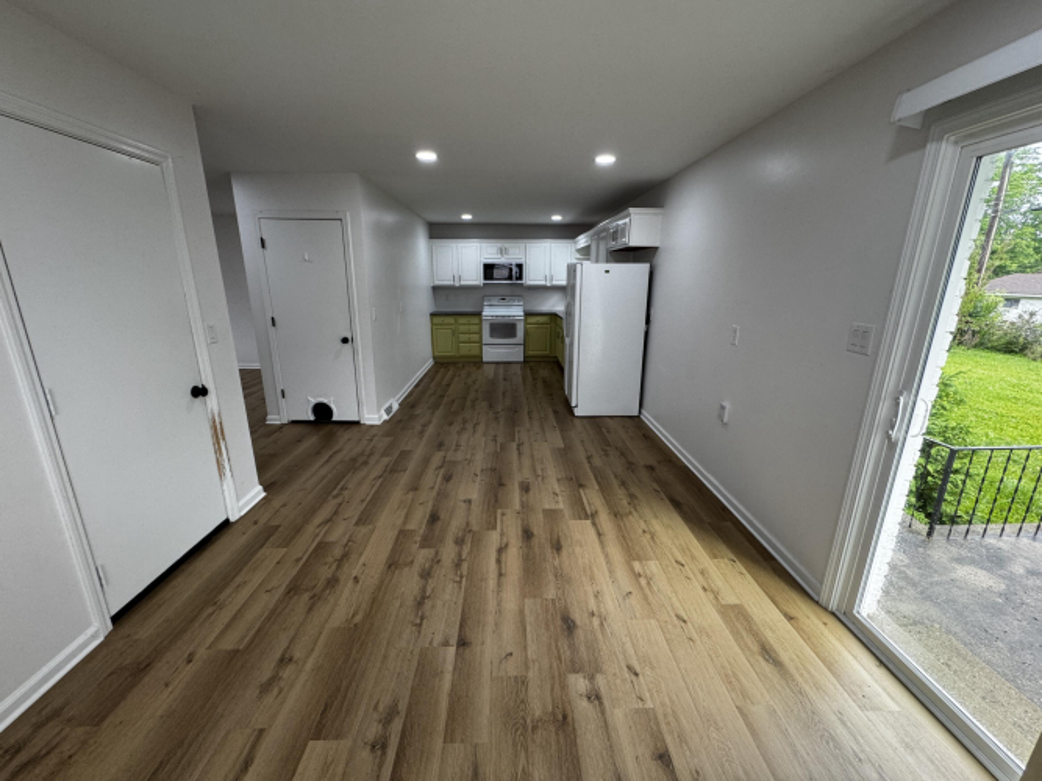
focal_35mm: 14
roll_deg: -0.3
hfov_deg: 102.1
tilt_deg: -15.8
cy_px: 390
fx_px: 421
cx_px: 521
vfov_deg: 85.7
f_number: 2.2
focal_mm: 2.22
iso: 125
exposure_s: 1/120
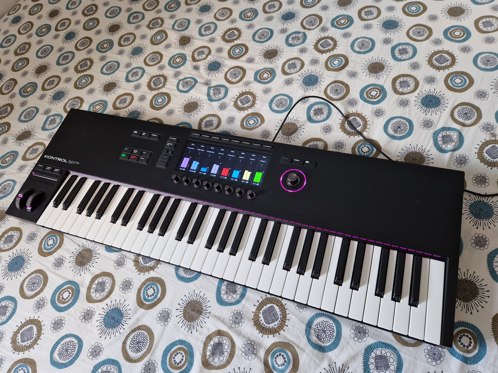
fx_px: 331
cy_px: 186
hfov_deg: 73.9
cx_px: 249
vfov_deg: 58.9
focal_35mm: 23
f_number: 1.8
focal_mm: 5.4
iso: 200
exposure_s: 1/100
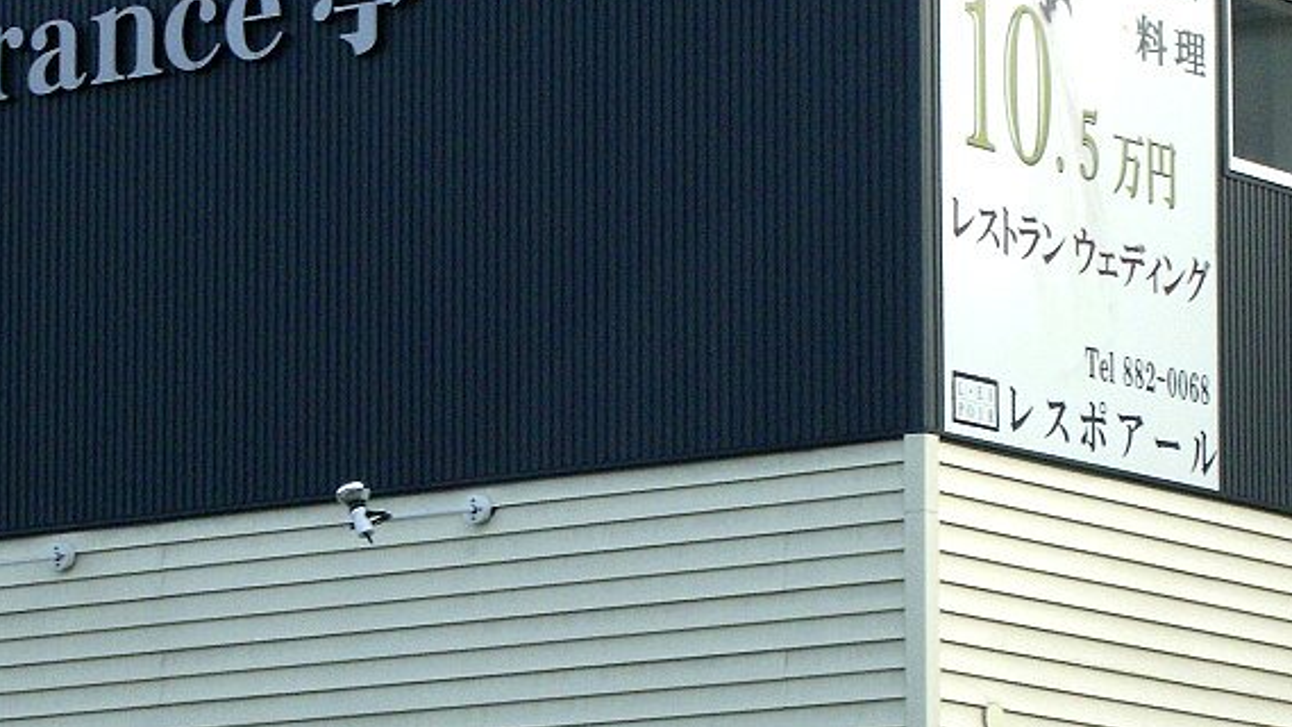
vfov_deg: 7.4
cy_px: 359
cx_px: 502
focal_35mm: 164
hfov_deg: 13.1
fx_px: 5618
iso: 160
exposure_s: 1/200
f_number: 4.8
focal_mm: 17.4
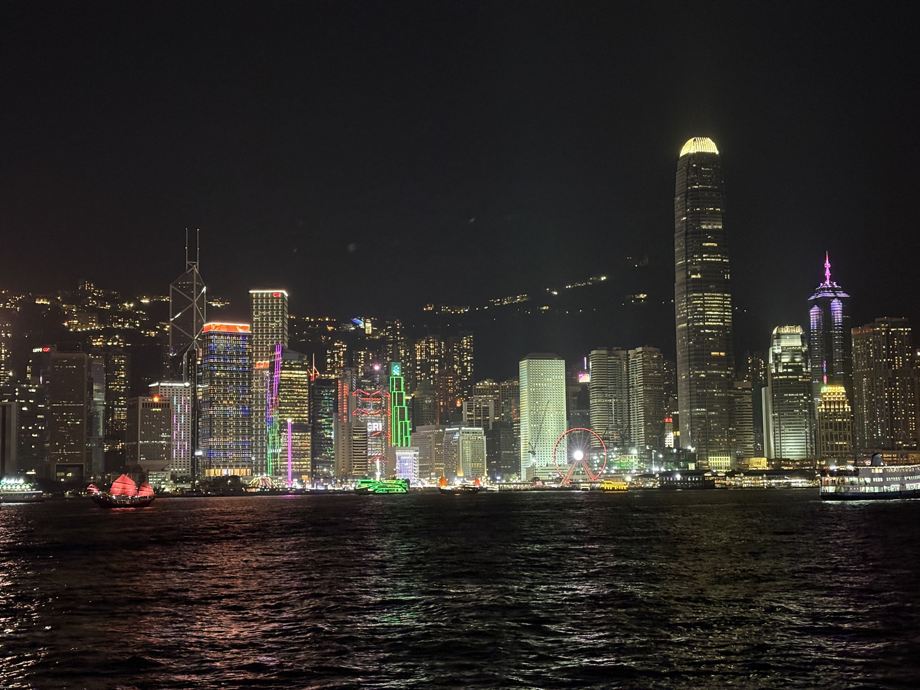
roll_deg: +1.2
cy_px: 345
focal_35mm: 52
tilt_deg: +6.5
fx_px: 1382
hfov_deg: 36.8
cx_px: 460
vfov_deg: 28.0
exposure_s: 1/19
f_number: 1.6
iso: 400
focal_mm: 5.96
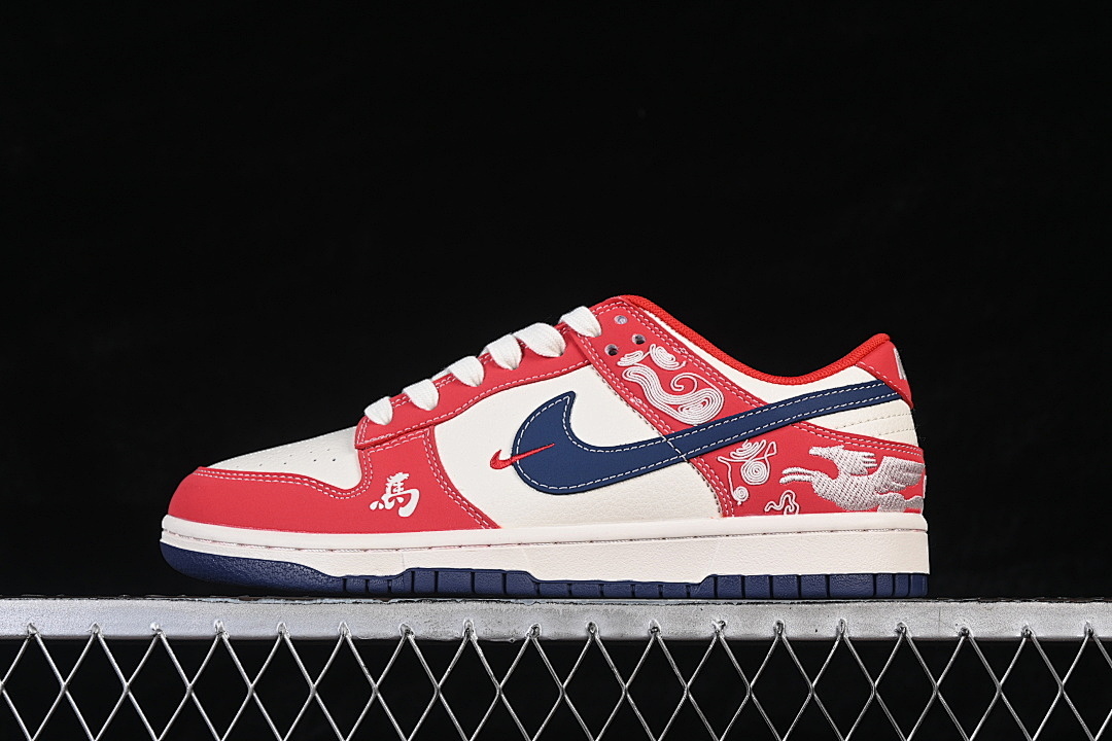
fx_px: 2316
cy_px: 370
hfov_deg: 27.0
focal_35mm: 75
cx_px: 556
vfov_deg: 18.2
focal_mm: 50
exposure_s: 1/80
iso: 160
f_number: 8
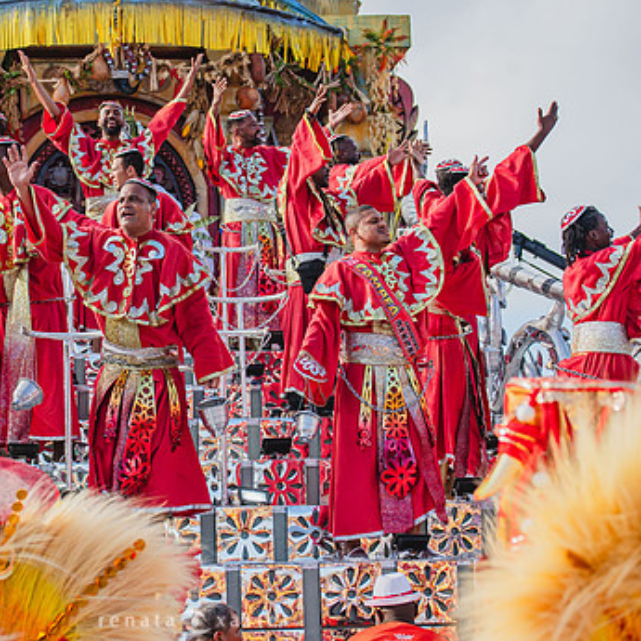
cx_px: 191
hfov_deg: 17.3
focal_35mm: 100
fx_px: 2095
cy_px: 295
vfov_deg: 17.4
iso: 400
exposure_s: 1/1600
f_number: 5.6
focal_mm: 70
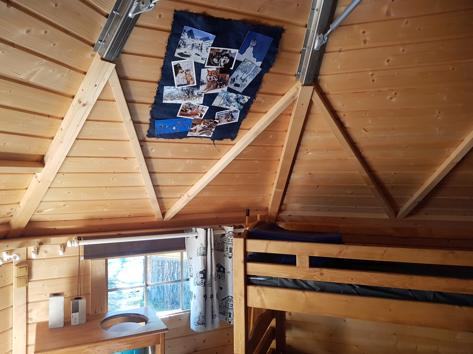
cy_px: 177
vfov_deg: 53.1
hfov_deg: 67.3
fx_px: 355
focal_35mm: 26
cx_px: 236
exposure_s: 1/50
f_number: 1.7
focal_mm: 4.2
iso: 100
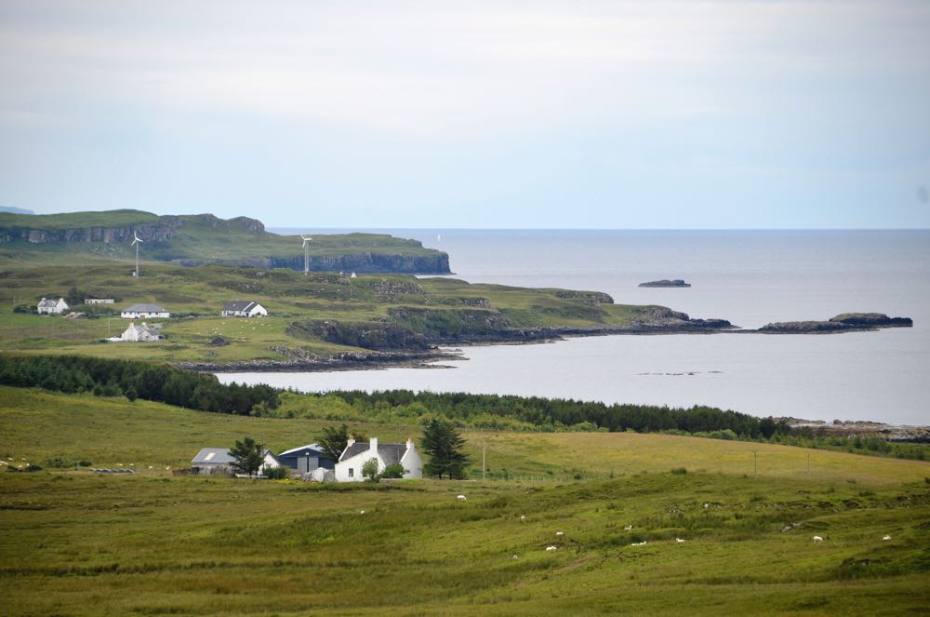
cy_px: 308
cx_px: 465
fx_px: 6189
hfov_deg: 8.6
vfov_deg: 5.7
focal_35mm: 240
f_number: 6
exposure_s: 1/500
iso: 160
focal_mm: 160
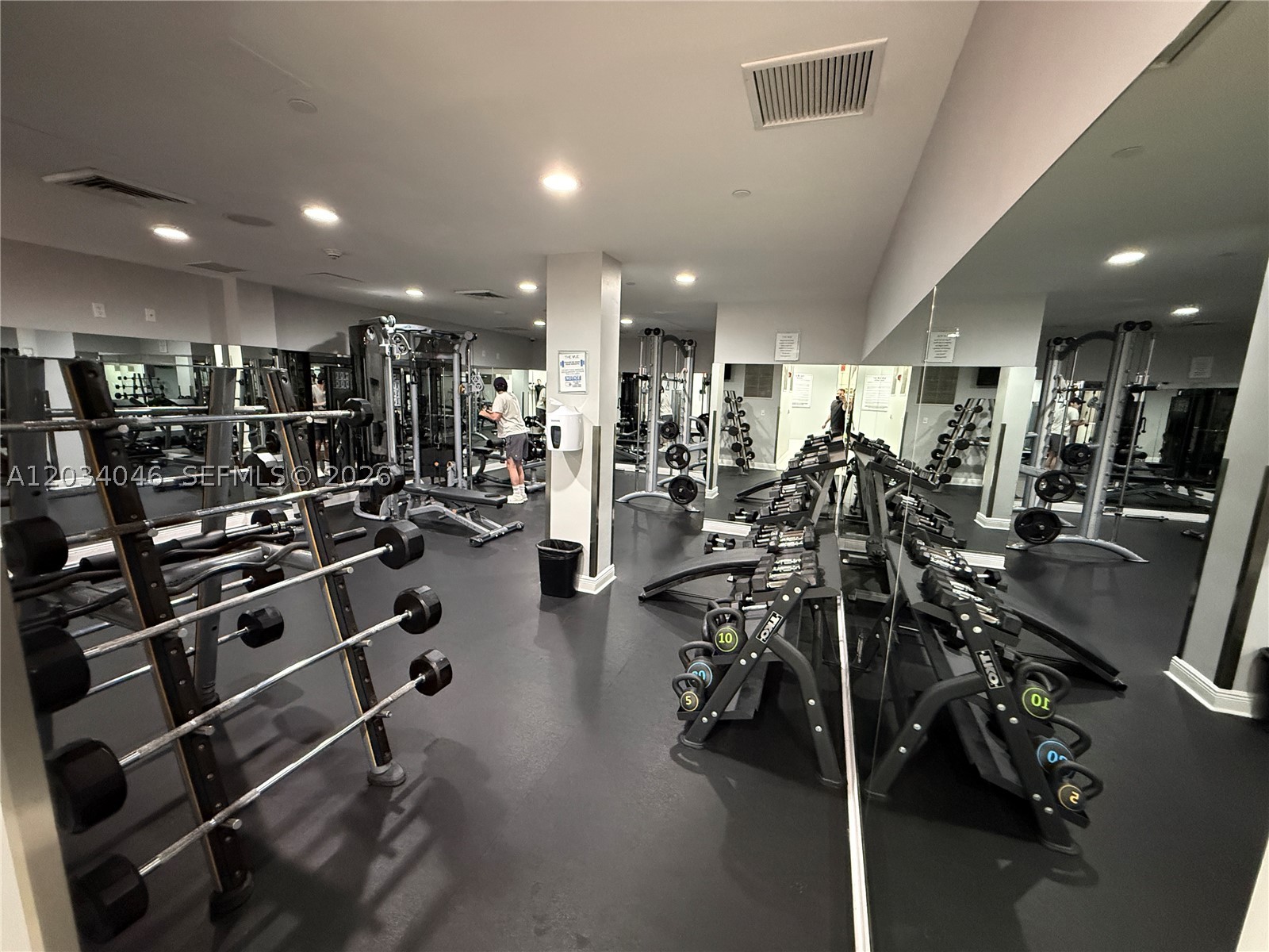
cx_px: 634
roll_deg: -2.4
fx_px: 513
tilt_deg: -9.8
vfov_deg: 85.7
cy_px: 476
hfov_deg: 102.1
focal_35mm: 14
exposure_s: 1/60
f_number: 2.2
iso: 1000
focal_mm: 2.22
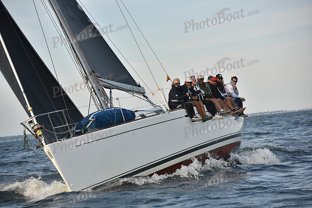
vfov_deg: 10.2
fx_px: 1170
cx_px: 156
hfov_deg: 15.2
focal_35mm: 135
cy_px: 104
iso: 250
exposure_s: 1/500
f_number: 5
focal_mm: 135
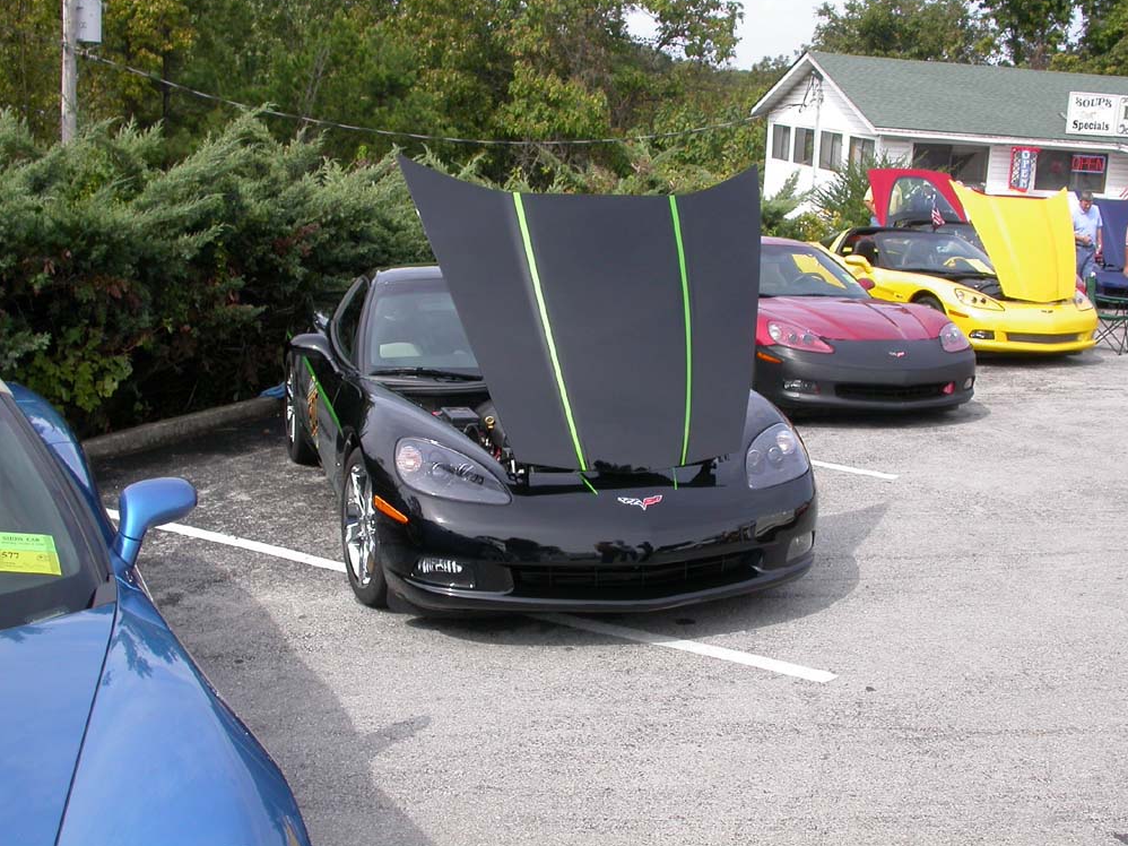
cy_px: 417
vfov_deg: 36.8
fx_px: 1271
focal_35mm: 39
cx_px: 576
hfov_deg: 47.9
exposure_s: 1/251
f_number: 6
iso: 100
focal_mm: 7.85
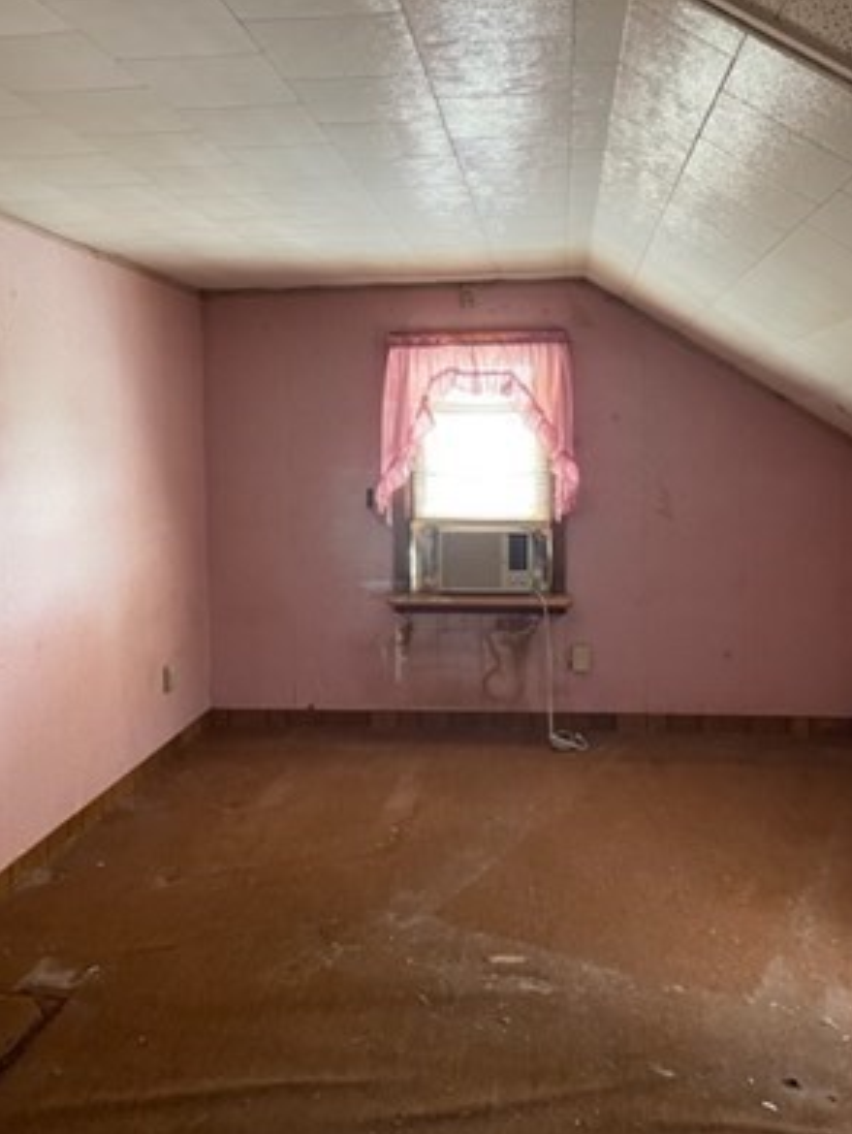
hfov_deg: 46.8
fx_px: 983
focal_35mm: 30
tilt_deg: -3.2
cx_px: 439
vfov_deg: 59.7
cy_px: 497
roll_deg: +1.1
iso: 500
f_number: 1.6
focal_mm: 4.2
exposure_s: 1/60
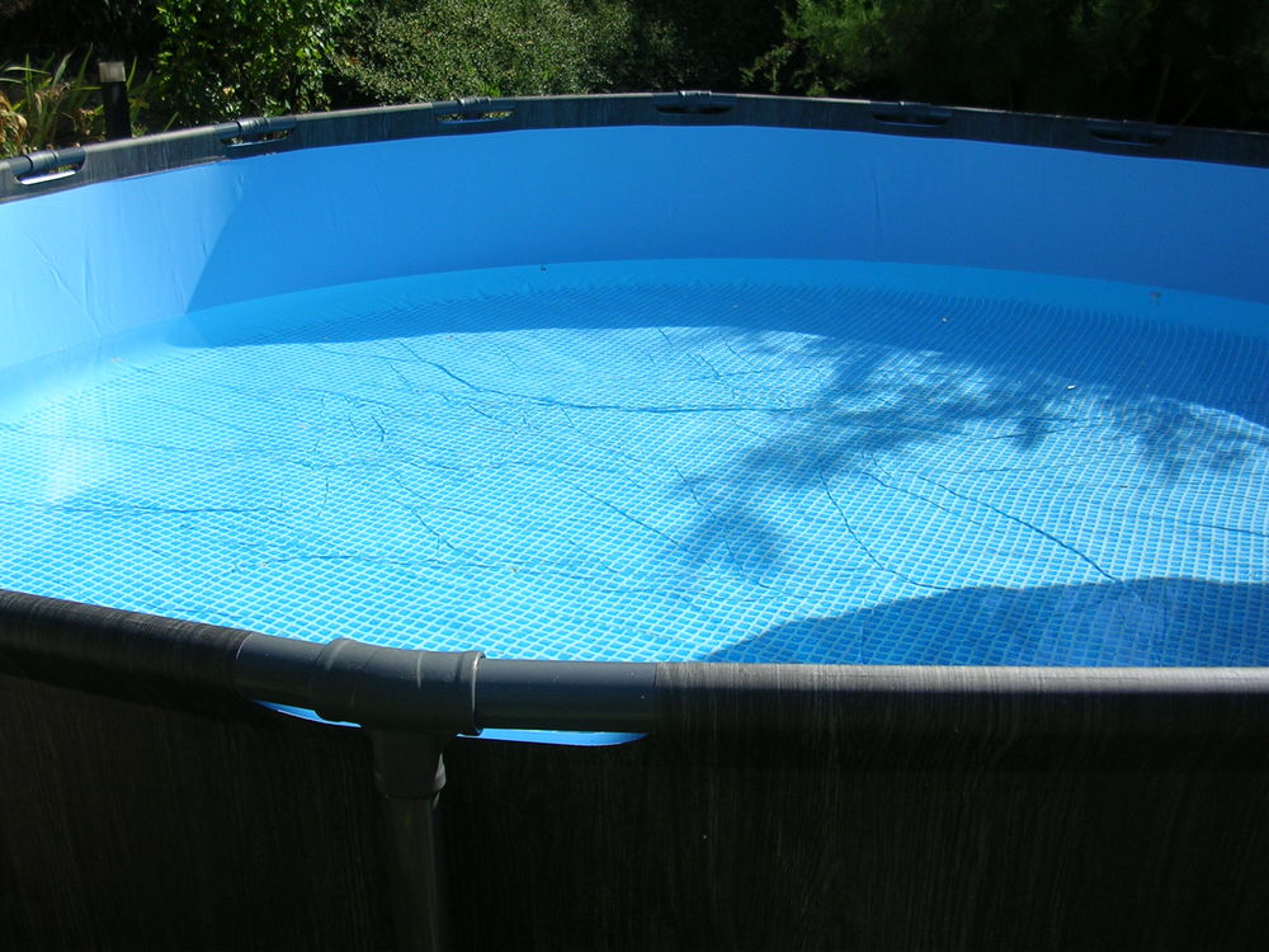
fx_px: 1393
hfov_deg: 49.0
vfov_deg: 37.7
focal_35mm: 38
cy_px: 476
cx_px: 634
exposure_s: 1/1100
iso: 50
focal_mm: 5.8
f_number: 2.8
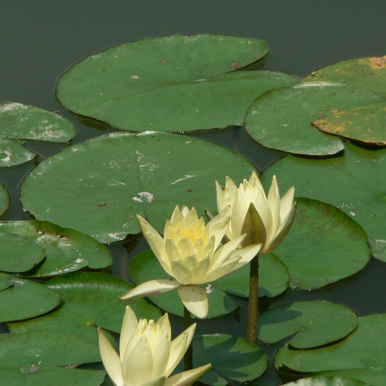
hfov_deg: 3.4
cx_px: 204
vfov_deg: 3.4
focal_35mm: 511
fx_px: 6447
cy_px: 193
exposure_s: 1/500
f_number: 5.6
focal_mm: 72
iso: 80
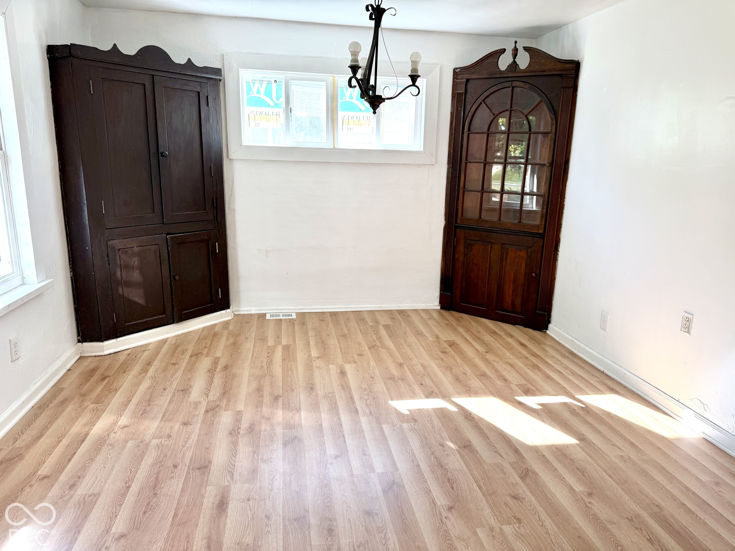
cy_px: 276
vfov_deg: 56.8
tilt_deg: -13.3
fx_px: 510
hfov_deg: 71.6
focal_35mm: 24
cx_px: 368
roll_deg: -1.3
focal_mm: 6.76
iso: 80
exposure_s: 1/178
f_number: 1.78
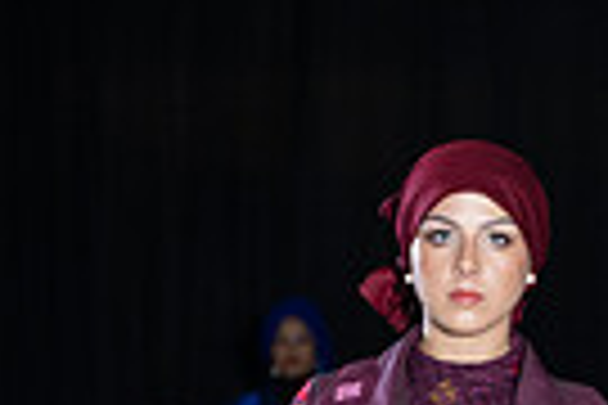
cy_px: 968
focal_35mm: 401
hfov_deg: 5.1
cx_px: 477
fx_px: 6772
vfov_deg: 3.4
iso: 1250
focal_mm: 120
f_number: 5.6
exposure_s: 1/160
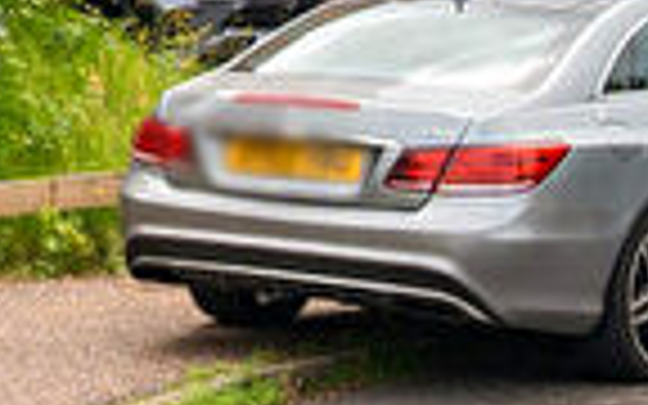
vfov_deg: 7.5
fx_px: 2896
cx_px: -693
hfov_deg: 11.4
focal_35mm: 164
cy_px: -551
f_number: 8
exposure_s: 1/320
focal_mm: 22
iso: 400
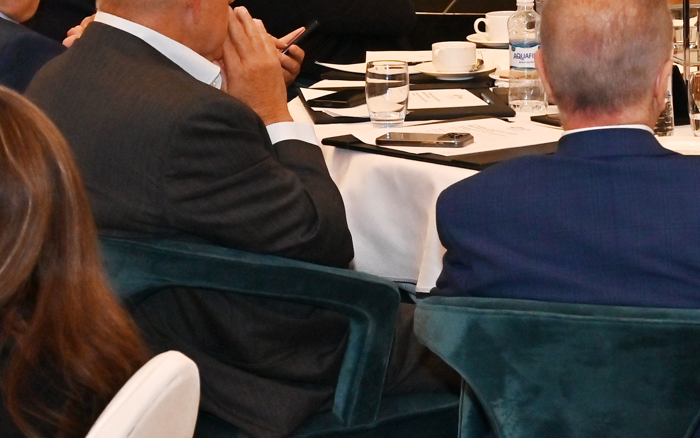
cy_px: 8
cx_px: 978
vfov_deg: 9.2
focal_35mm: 141
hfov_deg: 14.1
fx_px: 2690
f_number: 7.1
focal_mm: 43
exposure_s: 1/100
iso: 1250
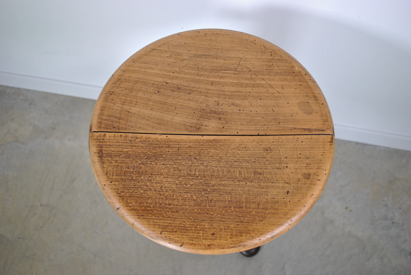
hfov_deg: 57.2
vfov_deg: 40.1
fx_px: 377
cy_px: 138
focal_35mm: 33
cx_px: 206
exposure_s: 1/60
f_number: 4
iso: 100
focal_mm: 22
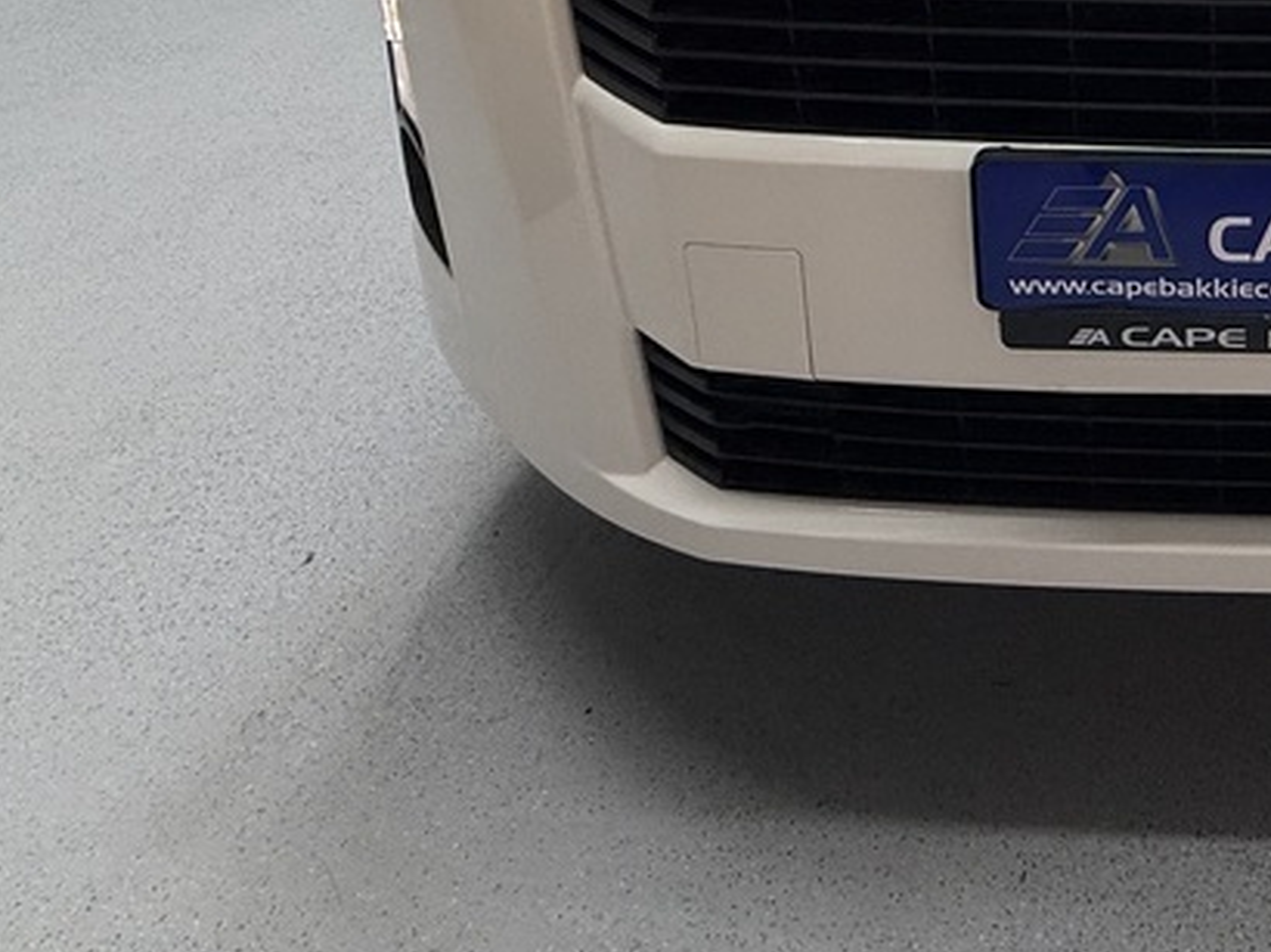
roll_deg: -0.4
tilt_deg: -12.6
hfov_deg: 43.7
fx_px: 1284
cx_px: 1314
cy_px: -229
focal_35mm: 35
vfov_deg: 32.5
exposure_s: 1/99
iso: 125
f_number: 2.2
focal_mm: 2.22
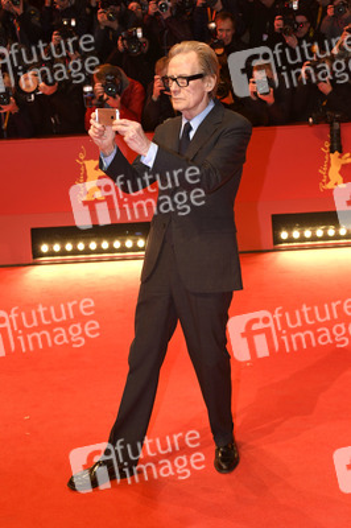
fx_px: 645
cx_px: 176
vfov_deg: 44.5
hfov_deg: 30.5
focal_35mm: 44
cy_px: 264
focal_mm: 44
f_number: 4
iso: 1250
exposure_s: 1/400
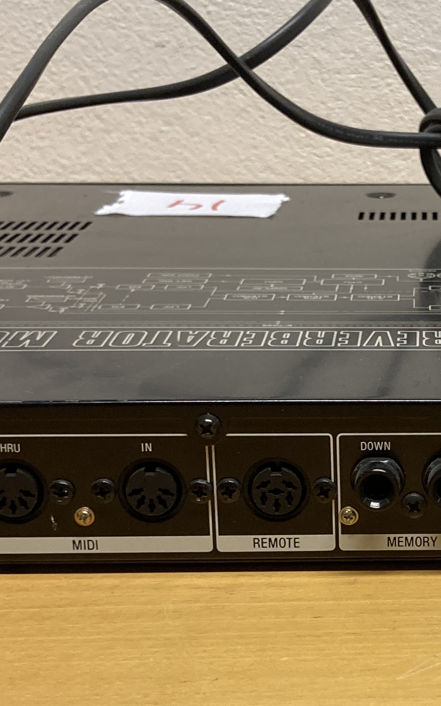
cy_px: 490
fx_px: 1519
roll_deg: +0.0
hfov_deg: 16.1
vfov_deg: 26.0
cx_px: 454
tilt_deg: -18.6
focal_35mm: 79
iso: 80
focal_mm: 3.99
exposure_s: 1/50
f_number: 1.8
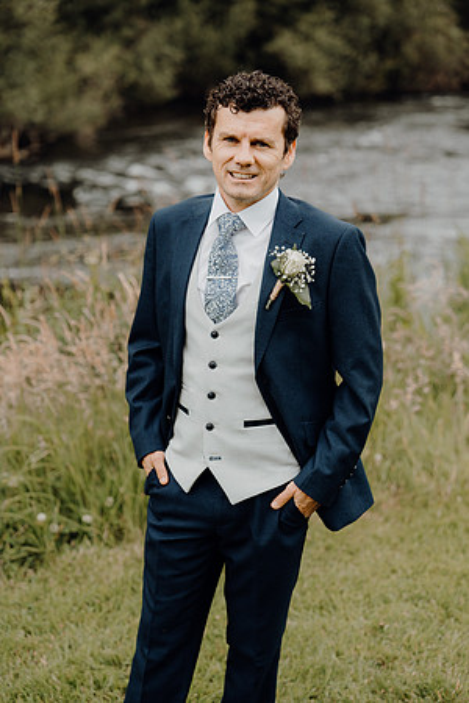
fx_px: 1368
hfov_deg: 19.5
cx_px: 234
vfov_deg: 28.8
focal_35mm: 70
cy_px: 352
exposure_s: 1/800
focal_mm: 70
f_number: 2.8
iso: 200
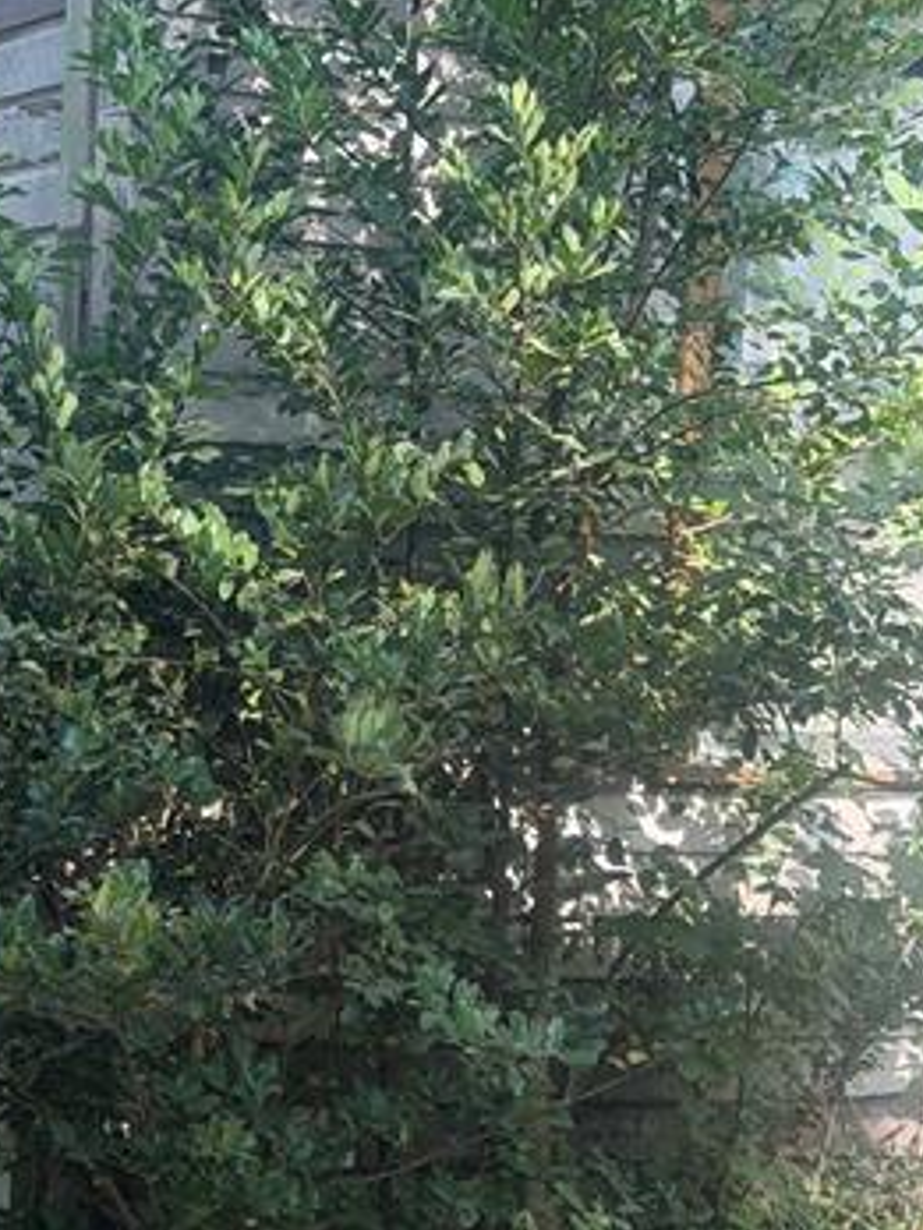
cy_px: 1067
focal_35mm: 106
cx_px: 173
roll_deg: -2.3
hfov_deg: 13.9
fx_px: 3769
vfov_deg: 18.3
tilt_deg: -7.6
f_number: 1.78
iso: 80
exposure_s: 1/527
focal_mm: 6.76
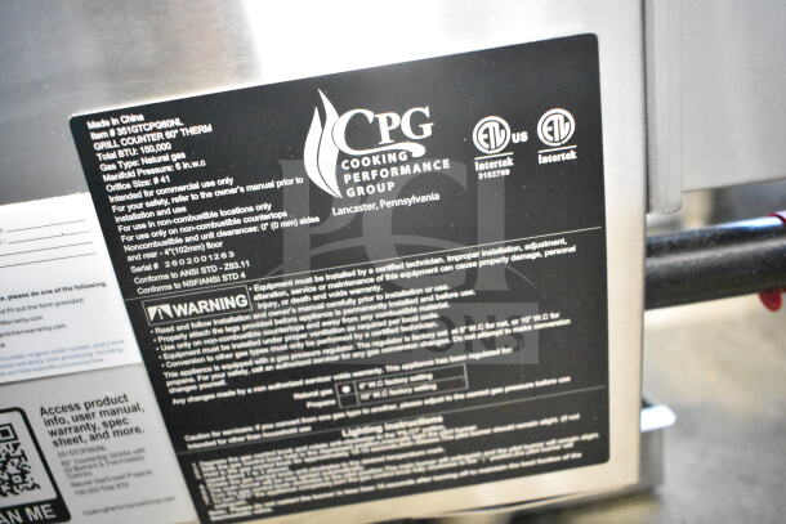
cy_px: 262
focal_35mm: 32
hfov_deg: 59.5
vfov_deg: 41.7
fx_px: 688
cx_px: 393
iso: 20000
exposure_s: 1/30
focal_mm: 21
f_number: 3.8
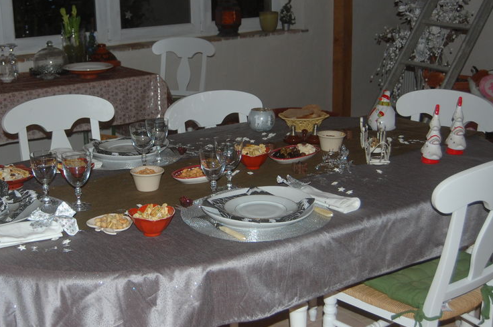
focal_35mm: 53
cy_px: 134
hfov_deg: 37.3
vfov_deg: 25.4
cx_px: 176
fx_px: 725
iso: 400
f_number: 4
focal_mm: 26
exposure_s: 1/60
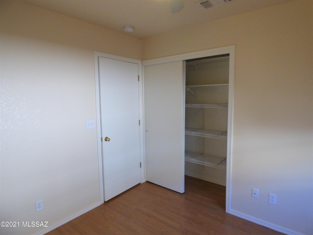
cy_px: 118
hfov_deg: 81.7
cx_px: 156
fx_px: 181
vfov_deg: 66.0
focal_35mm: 20
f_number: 2.8
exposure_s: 1/60
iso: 250
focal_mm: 3.58
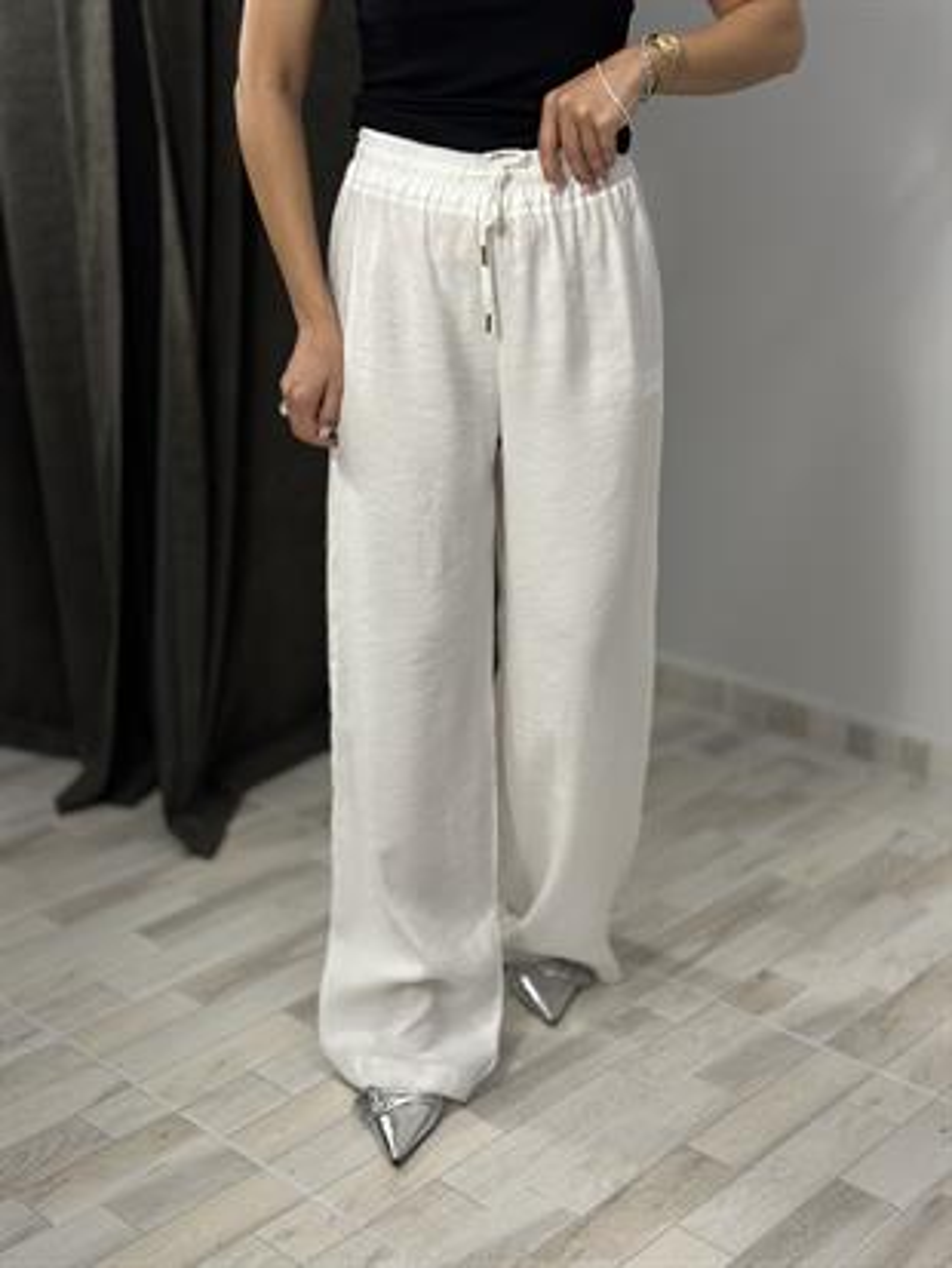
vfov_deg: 39.6
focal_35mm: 48
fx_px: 1759
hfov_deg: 30.3
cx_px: 476
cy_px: 634
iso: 64
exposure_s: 1/106
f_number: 1.78
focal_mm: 6.86
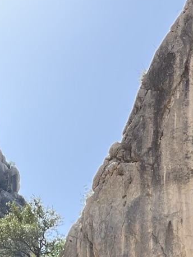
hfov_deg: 12.7
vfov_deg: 14.6
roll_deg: -2.2
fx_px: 863
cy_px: 484
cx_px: 146
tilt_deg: +6.0
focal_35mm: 116
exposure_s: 1/1129
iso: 50
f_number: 1.6
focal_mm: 5.1
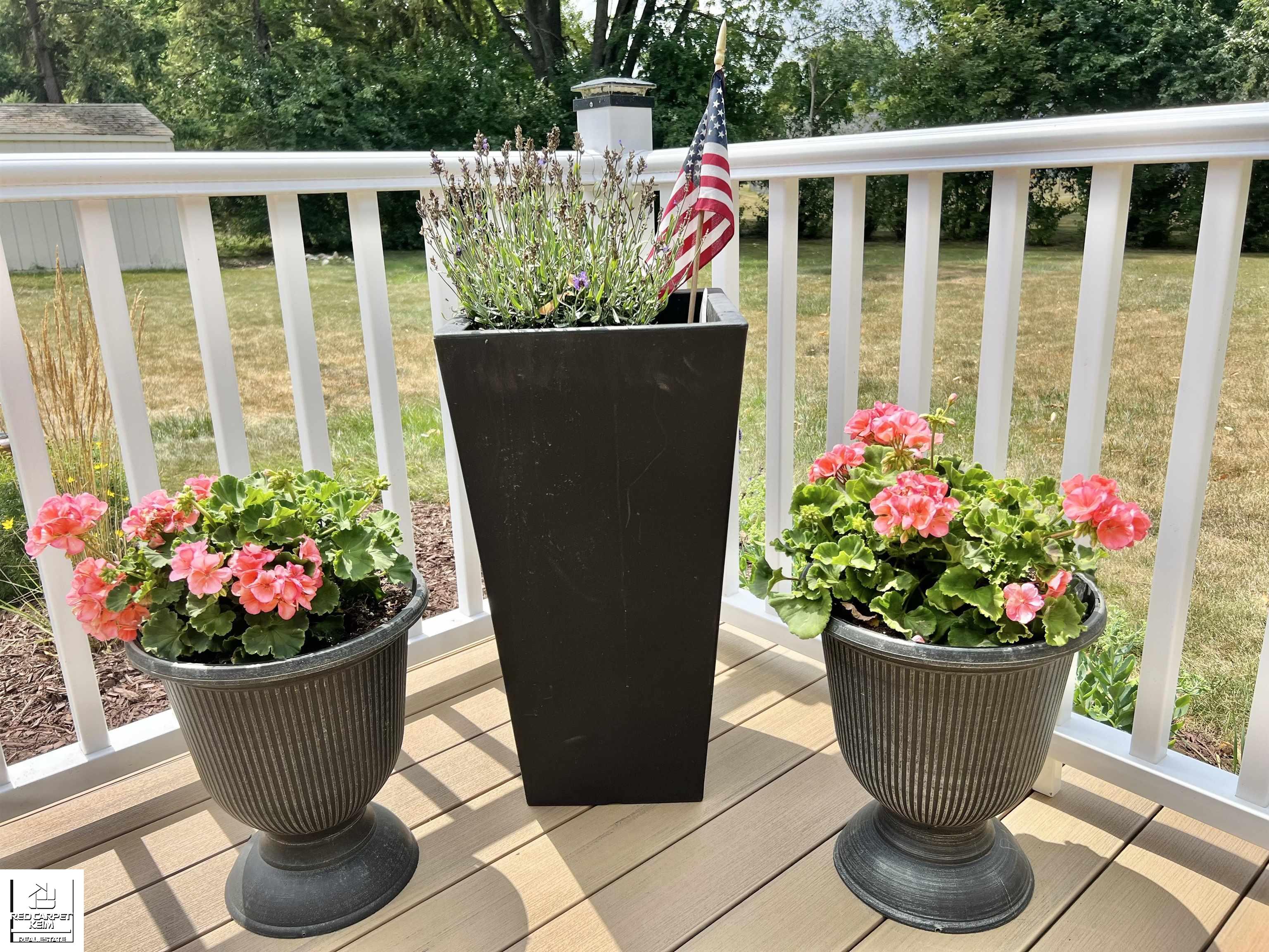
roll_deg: +1.9
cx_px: 634
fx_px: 953
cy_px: 476
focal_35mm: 26
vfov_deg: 53.1
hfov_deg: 67.3
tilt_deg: -17.2
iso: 50
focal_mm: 5.7
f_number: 1.5
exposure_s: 1/3077
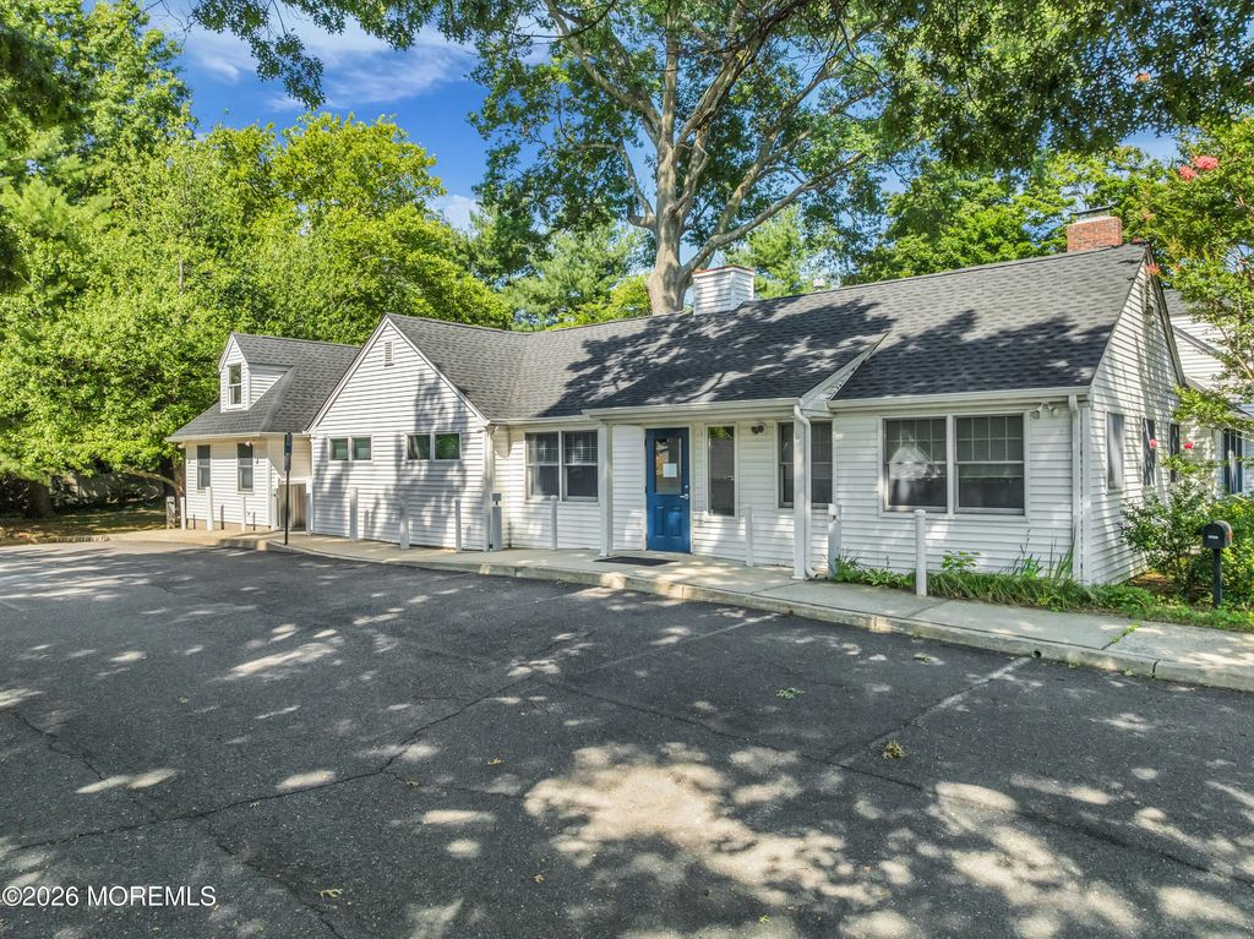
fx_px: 869
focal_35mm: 24
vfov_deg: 56.8
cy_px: 470
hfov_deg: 71.6
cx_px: 627
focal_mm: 12.29
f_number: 2.8
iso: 420
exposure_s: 1/1600
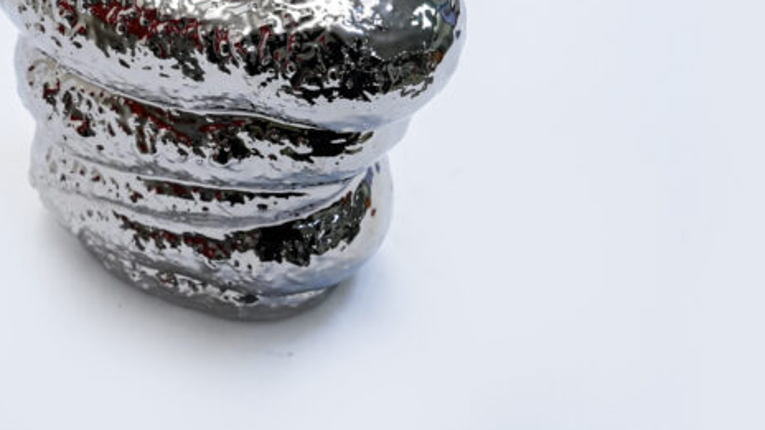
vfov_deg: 15.7
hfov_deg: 27.6
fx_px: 1542
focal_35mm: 76
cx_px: 216
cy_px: 61
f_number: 13
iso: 3200
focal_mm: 48
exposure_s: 1/125
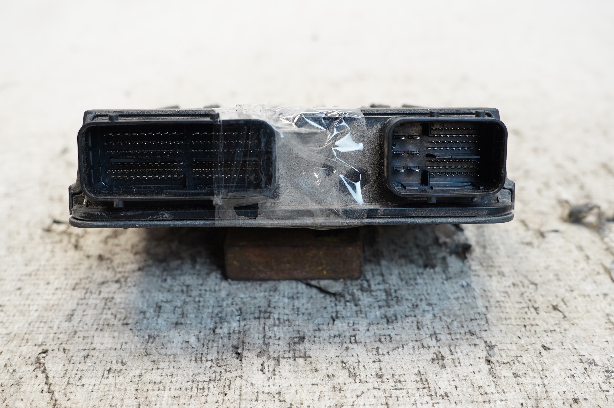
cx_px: 307
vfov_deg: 35.9
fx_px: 630
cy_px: 204
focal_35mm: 37
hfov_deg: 51.9
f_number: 4
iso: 400
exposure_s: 1/60
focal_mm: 25
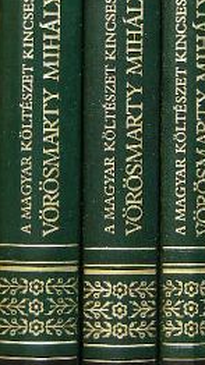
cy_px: 123
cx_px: 124
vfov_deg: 16.2
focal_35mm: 132
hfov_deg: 9.2
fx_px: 1278
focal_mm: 11.7
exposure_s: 1/15
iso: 100
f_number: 3.5
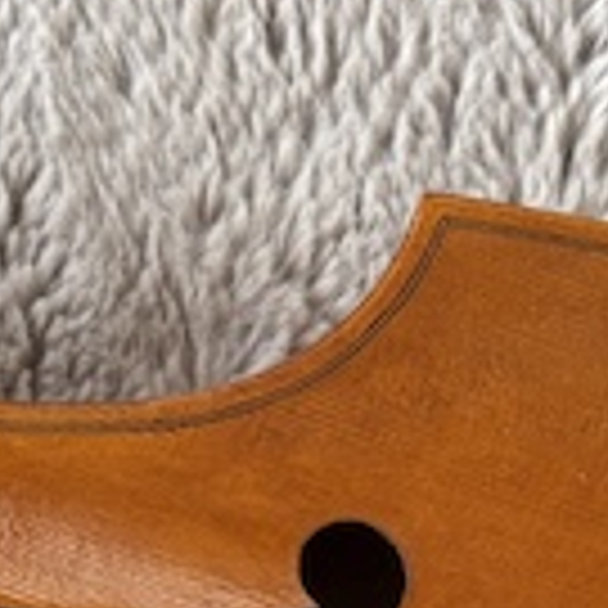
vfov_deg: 10.6
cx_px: 23
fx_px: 3040
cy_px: 1164
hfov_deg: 11.3
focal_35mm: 153
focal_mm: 5.96
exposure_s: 1/73
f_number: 1.6
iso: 125
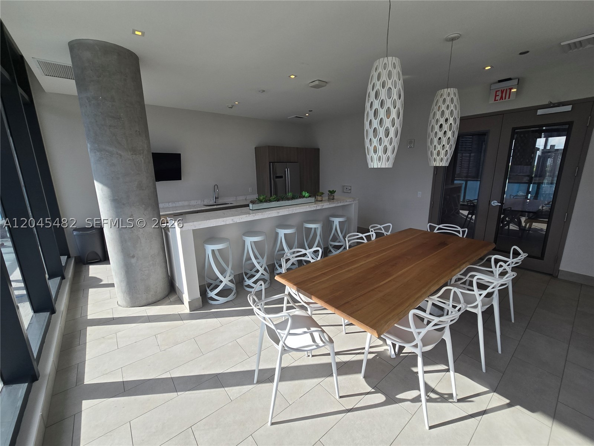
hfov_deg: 106.2
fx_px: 223
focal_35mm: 13
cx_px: 297
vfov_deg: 89.9
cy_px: 223
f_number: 2.2
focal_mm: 2.2
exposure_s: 1/489
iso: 50
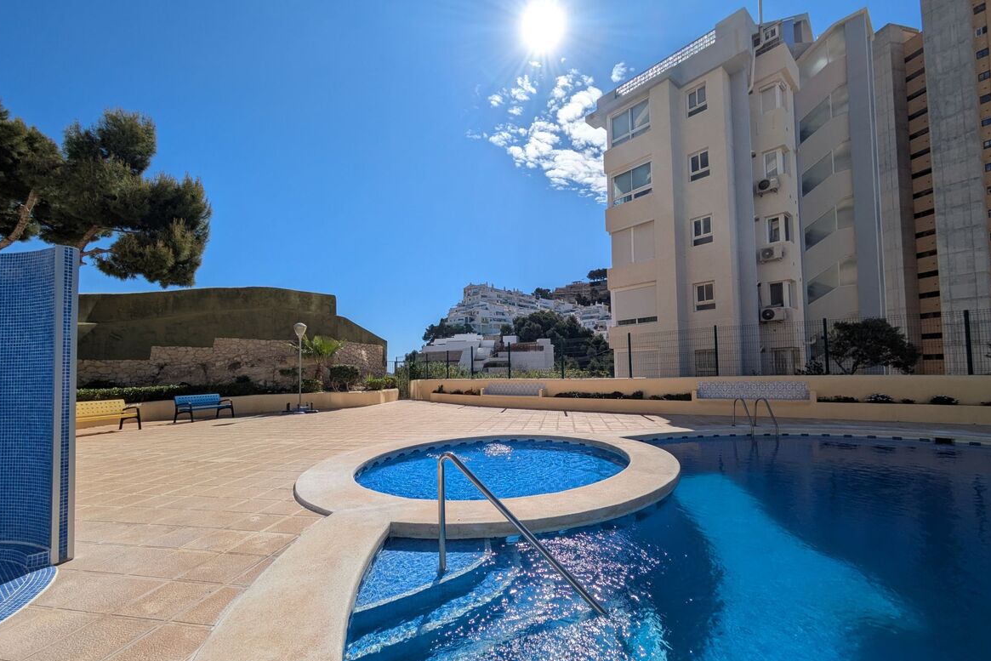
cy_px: 356
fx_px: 413
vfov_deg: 77.2
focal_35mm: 15
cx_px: 484
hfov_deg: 100.4
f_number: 2.2
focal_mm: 1.83
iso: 46
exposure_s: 1/4808
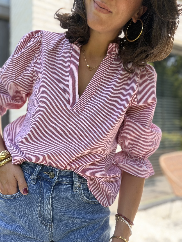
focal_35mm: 30
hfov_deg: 46.8
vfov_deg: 60.0
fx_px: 210
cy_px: 121
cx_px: 91
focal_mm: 2.71
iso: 32
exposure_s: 1/230
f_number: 1.9
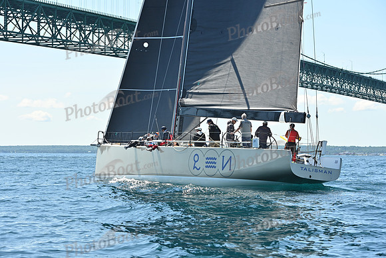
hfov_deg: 18.6
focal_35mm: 110
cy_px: 129
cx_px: 193
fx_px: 1180
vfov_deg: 12.5
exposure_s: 1/1000
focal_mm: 110
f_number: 6.3
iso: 320
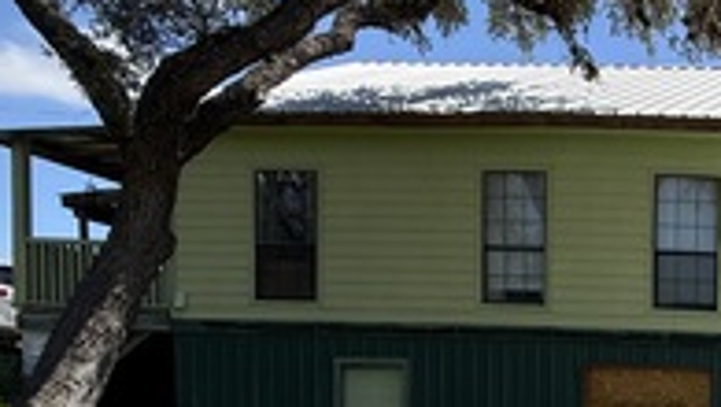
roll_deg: -1.1
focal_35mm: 50
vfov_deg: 22.0
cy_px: 503
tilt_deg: -1.1
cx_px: 924
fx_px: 957
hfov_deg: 32.0
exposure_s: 1/1259
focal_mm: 2.22
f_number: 2.2
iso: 50
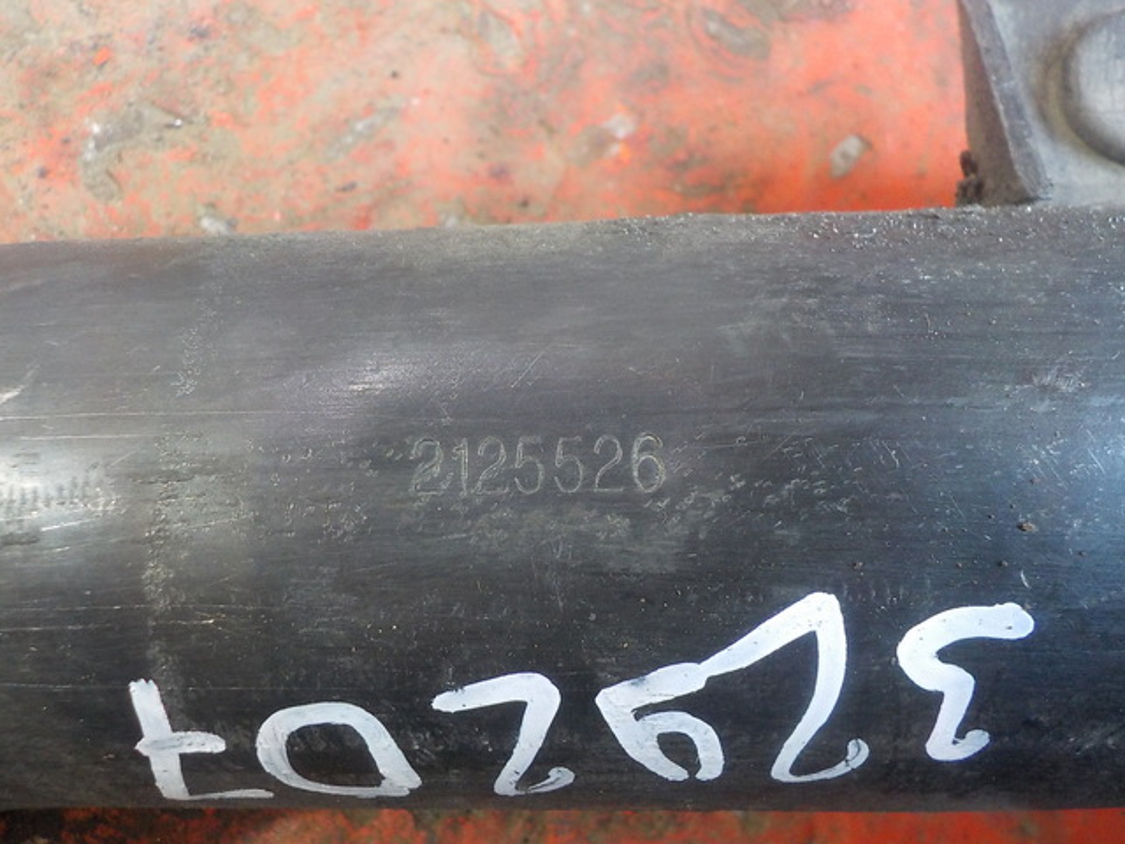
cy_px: 422
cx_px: 562
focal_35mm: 30
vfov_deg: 46.8
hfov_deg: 60.0
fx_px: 975
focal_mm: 4.1
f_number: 3.3
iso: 400
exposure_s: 1/20
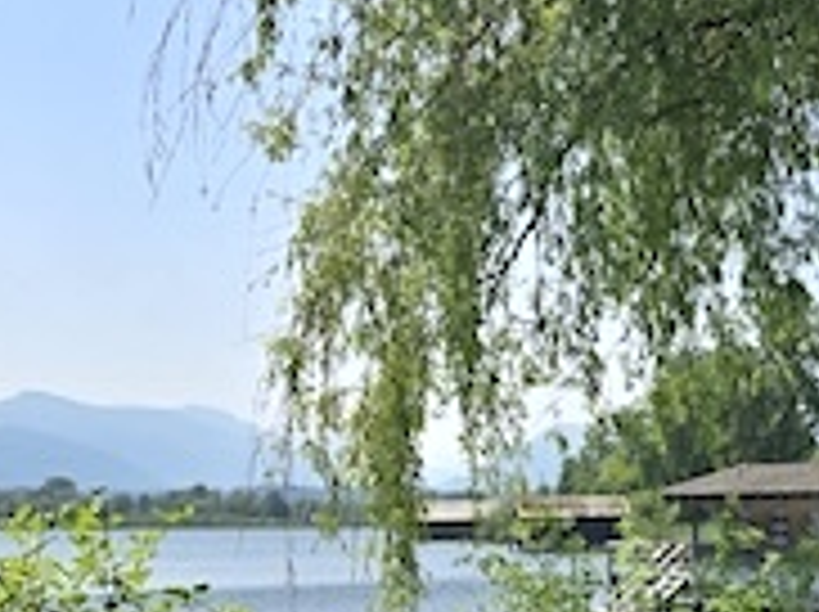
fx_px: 1796
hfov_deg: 25.2
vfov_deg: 19.2
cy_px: 454
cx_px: 670
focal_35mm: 76
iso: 12
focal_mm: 6.3
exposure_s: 1/876
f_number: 1.7
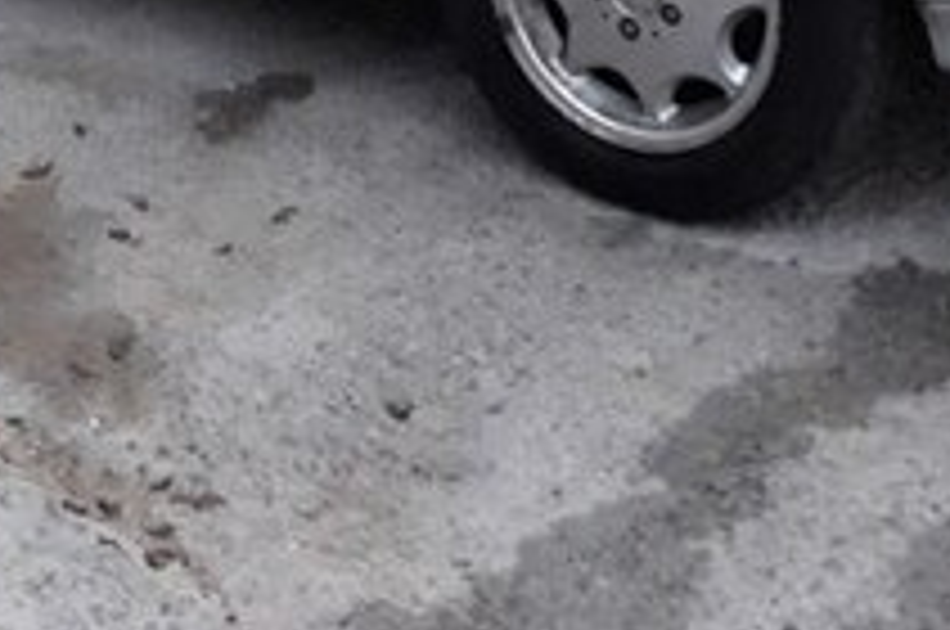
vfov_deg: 14.6
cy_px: -268
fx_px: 2319
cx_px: 410
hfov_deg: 23.1
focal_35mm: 88
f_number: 1.7
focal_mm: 3.71
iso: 320
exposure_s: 1/25
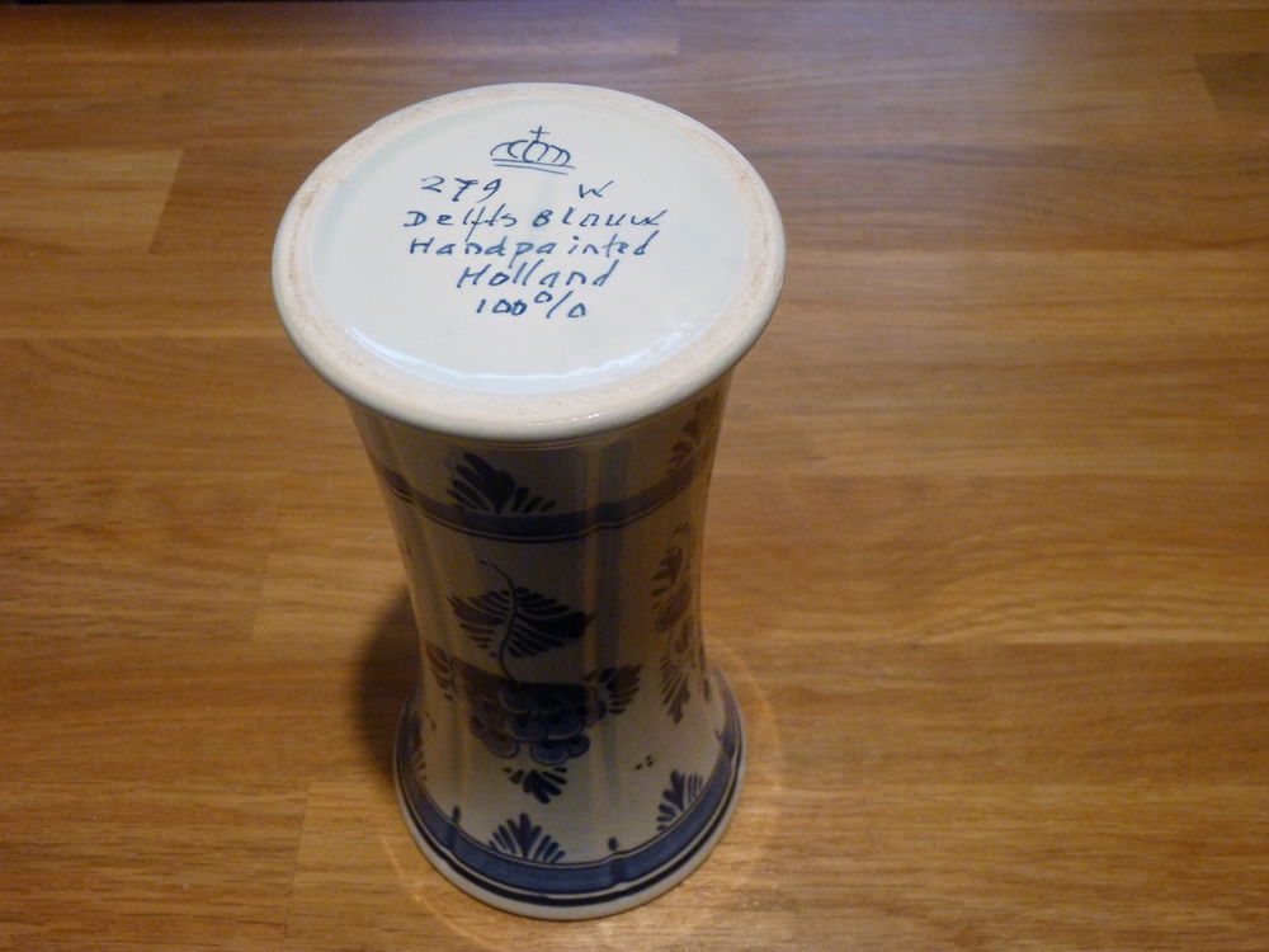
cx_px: 634
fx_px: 1283
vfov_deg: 40.7
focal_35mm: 35
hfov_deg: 52.6
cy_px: 476
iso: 400
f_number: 3
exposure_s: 1/15
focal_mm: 6.2
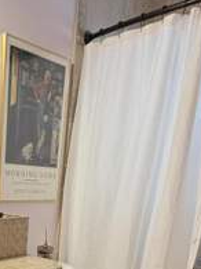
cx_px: -3
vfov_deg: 35.0
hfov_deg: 29.3
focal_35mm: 46
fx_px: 357
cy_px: 301
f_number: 2.2
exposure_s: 1/60
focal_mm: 2.22
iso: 400
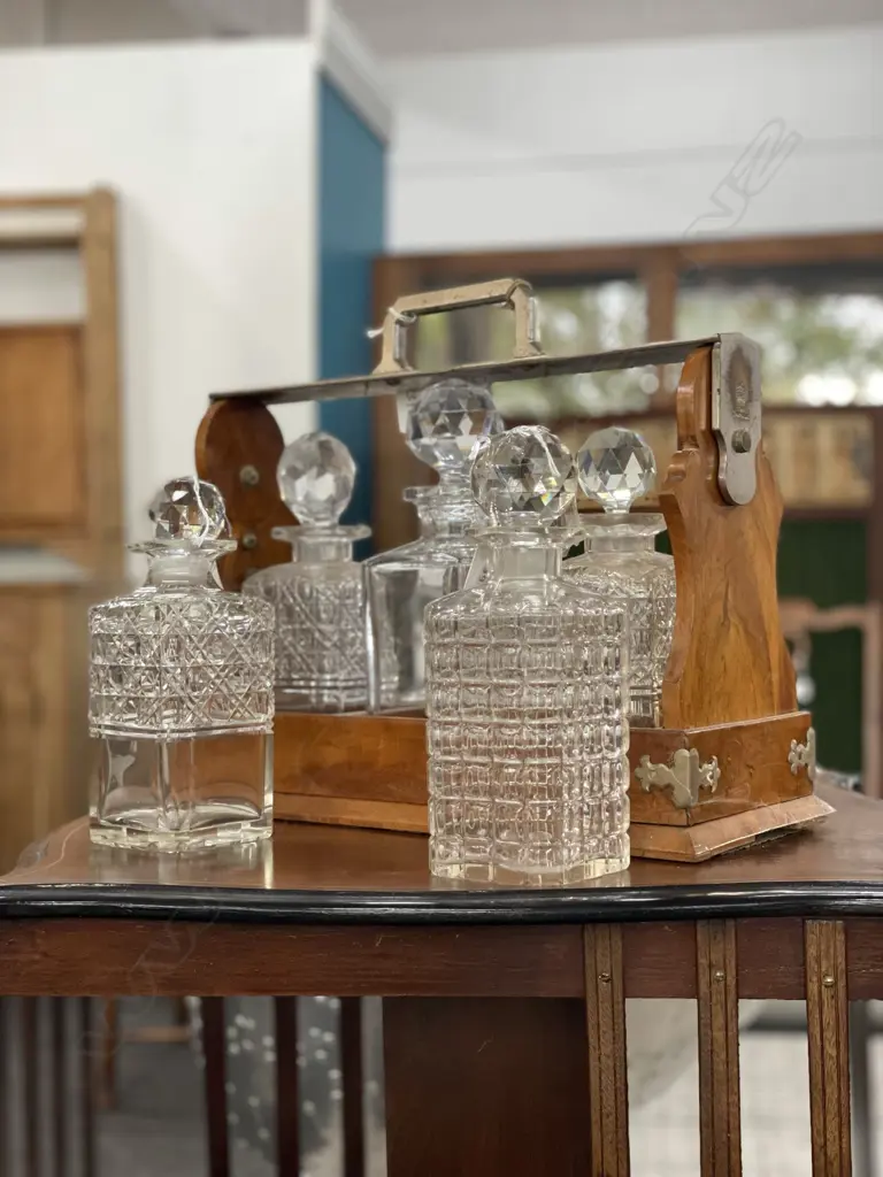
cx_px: 442
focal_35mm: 52
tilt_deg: +1.0
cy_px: 588
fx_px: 1769
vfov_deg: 36.8
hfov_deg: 28.0
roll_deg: +1.0
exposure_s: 1/100
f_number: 2
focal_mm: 6
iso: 200
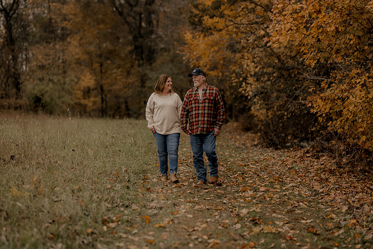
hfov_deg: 23.9
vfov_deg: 16.1
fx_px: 881
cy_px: 124
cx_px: 186
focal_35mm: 85
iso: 250
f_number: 1.8
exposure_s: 1/2500
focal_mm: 85
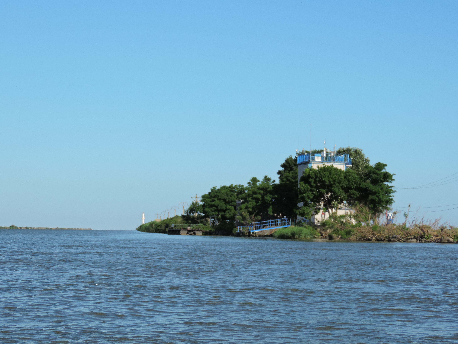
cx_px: 229
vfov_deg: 17.4
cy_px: 172
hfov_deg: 23.0
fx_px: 1125
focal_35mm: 85
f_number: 4
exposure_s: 1/800
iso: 80
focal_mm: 15.1
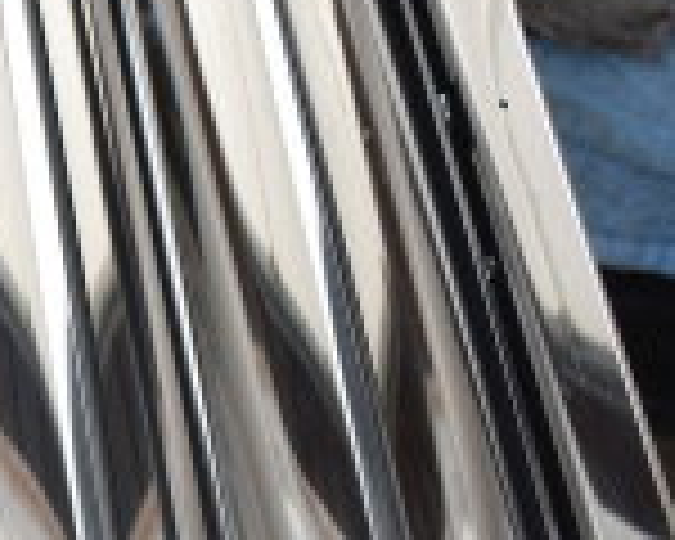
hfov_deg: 13.5
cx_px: -594
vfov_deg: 12.2
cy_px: 164
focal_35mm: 126
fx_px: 2517
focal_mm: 22
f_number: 3.8
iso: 200
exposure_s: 1/50
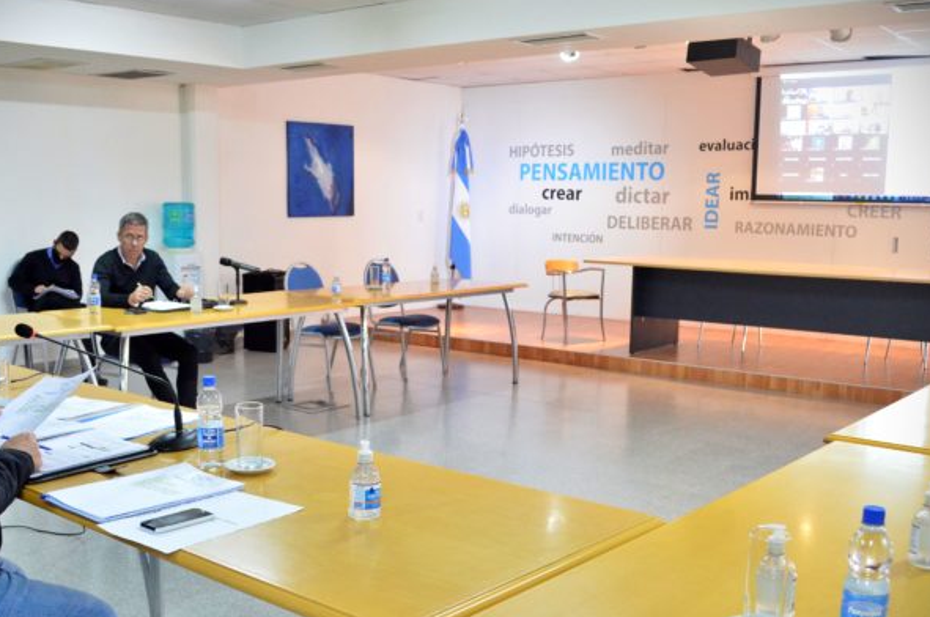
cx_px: 420
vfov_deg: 34.0
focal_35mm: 39
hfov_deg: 49.6
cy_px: 363
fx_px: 1006
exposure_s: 1/50
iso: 3200
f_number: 5.6
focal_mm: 20
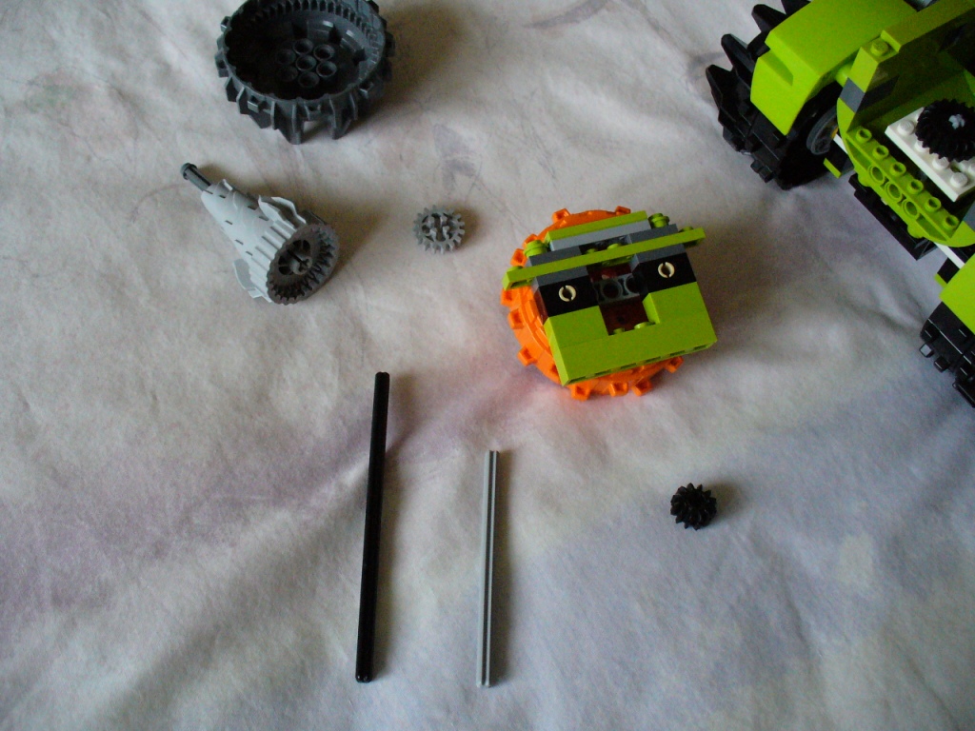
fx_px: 1042
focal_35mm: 37
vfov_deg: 38.7
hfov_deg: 50.1
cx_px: 488
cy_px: 366
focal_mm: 6.1
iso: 400
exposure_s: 1/125
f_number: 2.8
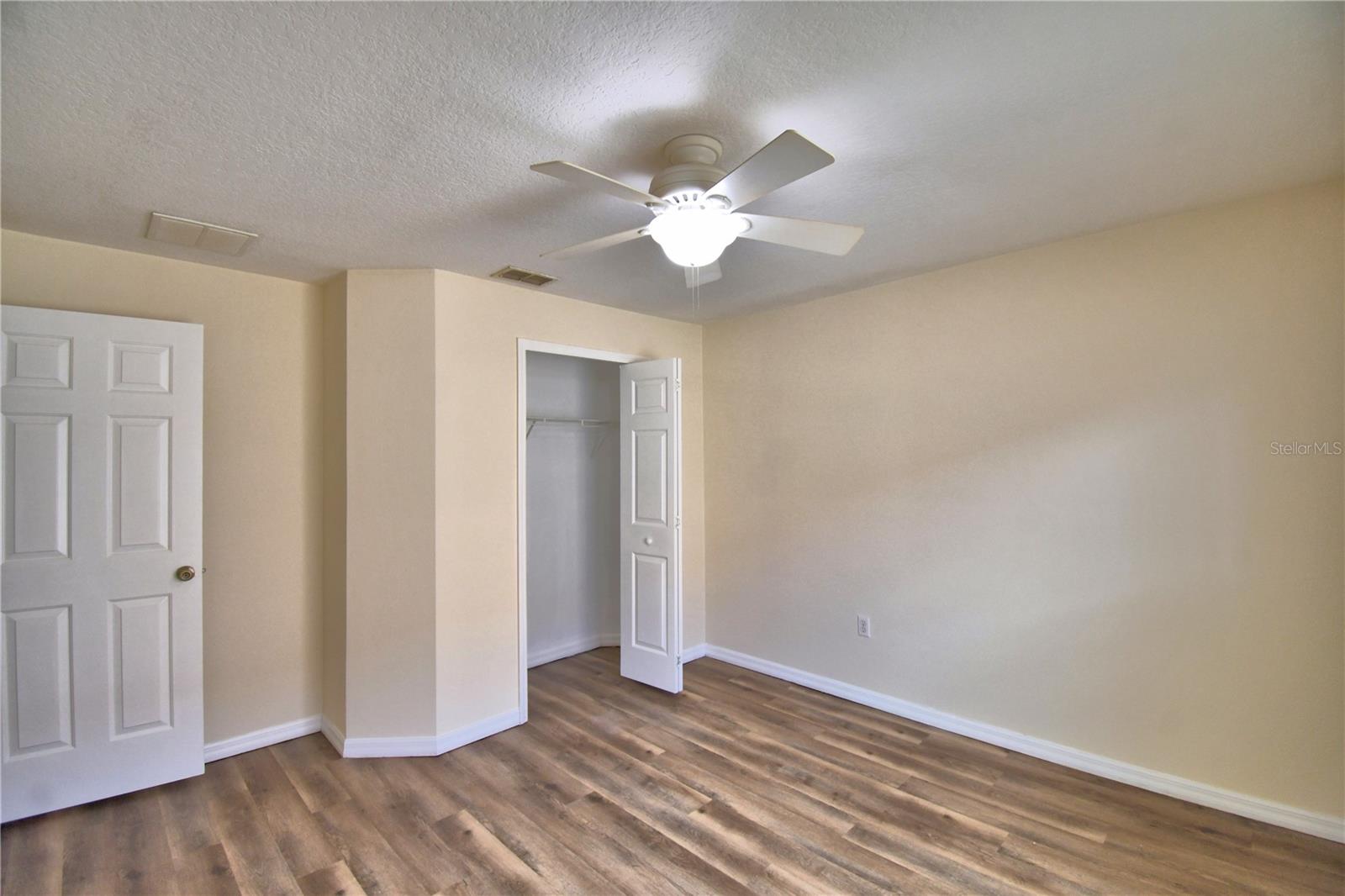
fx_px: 560
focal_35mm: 15
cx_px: 672
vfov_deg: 77.3
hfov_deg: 100.4
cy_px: 448
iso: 320
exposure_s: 1/125
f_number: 4.5
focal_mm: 10
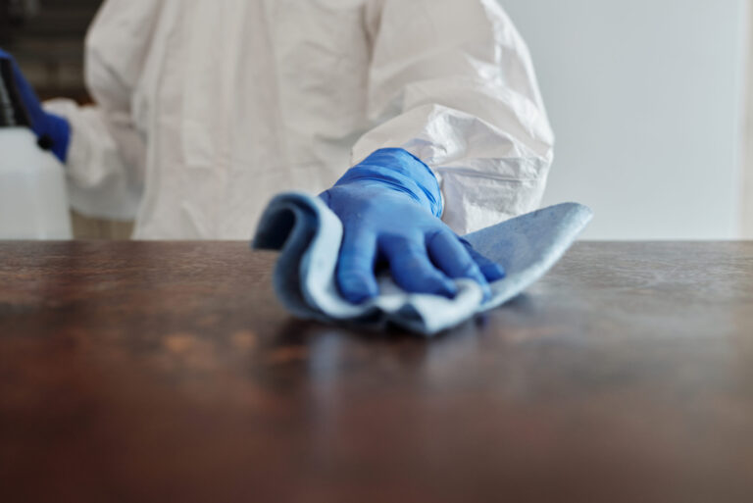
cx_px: 376
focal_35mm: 35
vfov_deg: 37.9
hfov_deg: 54.4
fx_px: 732
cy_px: 252
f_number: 3.2
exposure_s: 1/100
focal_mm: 35
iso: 400
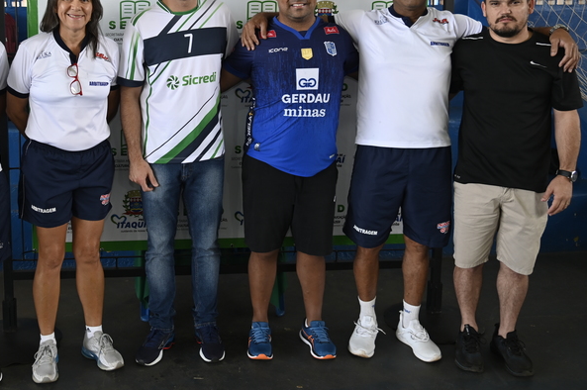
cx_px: 155
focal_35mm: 41
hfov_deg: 46.0
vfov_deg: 32.1
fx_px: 668
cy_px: 110
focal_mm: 27
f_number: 4
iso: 320
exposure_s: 1/60
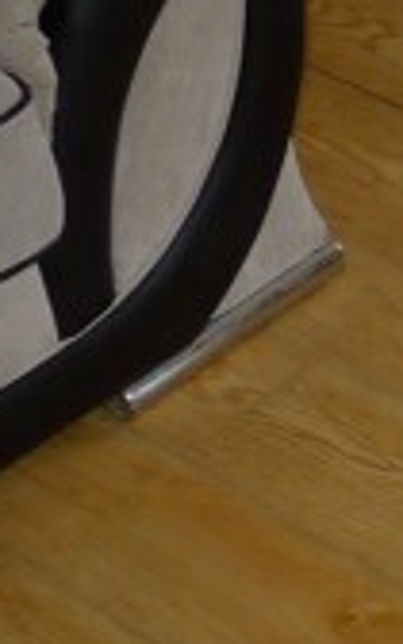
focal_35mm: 168
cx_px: 1664
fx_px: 2952
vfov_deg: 11.0
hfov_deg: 6.3
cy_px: -748
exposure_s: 1/250
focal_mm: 5.1
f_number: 2.8
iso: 100
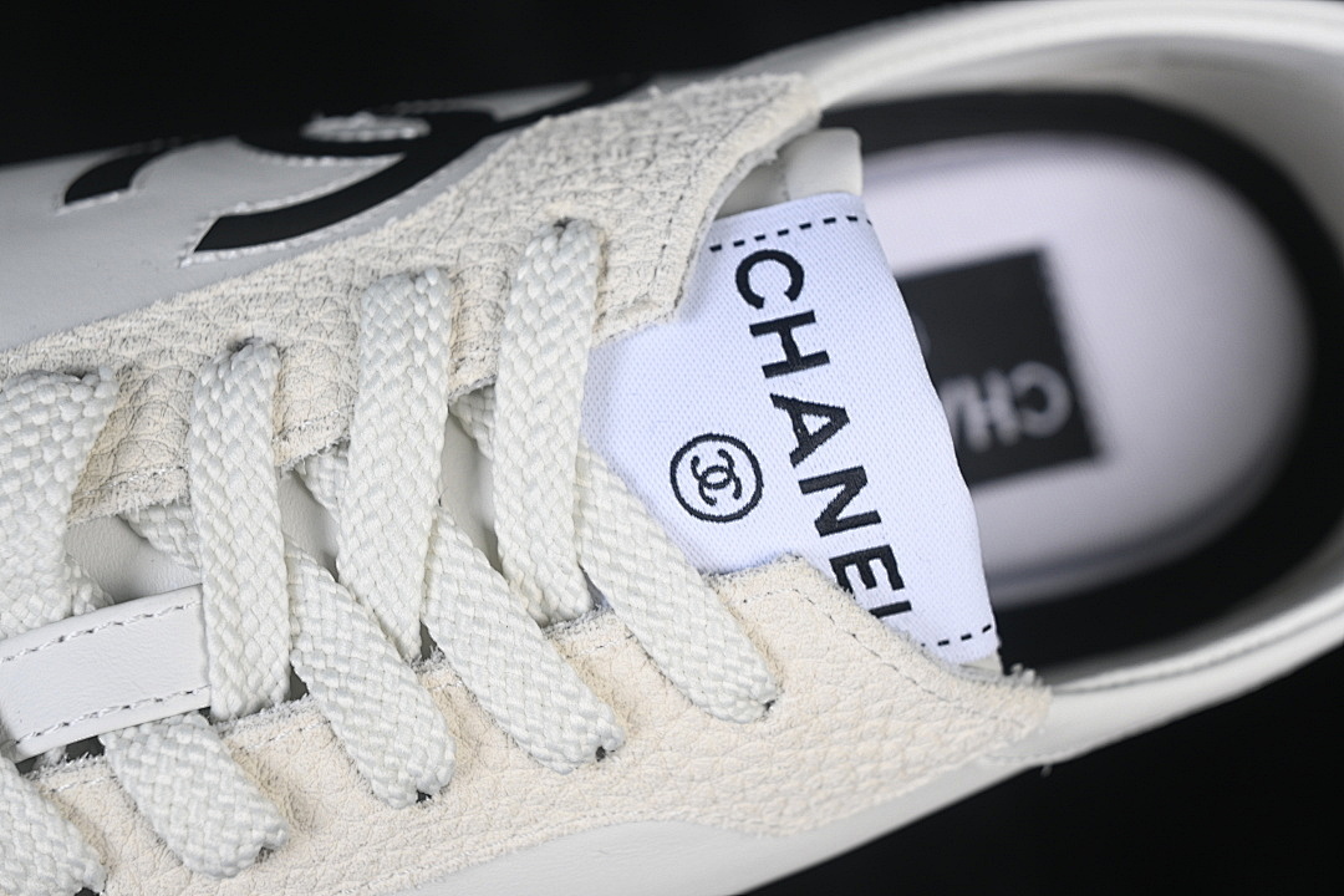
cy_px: 448
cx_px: 672
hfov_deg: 27.0
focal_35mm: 75
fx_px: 2800
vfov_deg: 18.2
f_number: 7.1
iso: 160
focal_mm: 50
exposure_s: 1/80
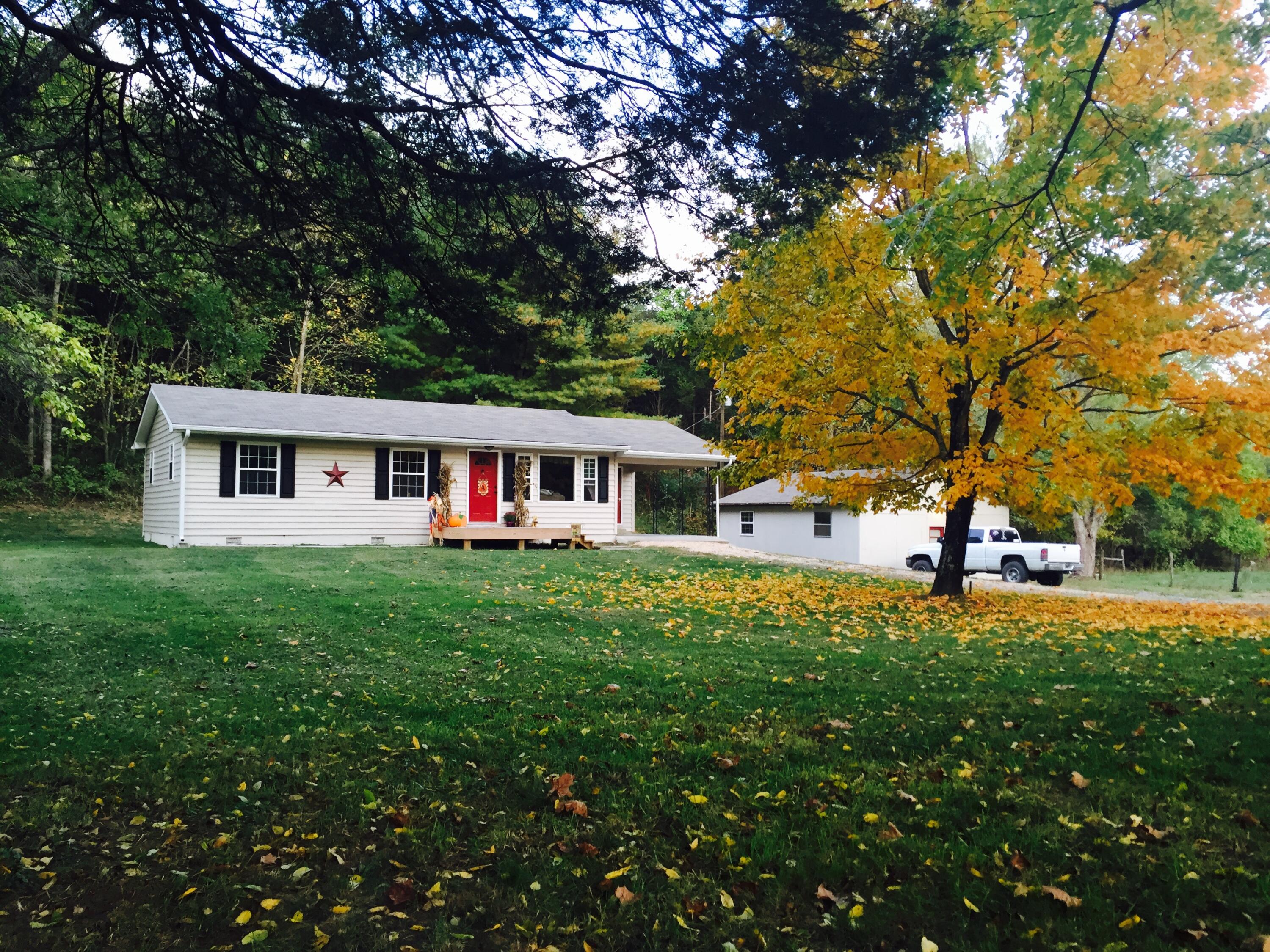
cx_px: 635
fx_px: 1064
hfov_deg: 61.7
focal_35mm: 29
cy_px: 476
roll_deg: -0.8
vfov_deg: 48.2
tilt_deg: +1.6
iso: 64
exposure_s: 1/30
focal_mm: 4.15
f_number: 2.2
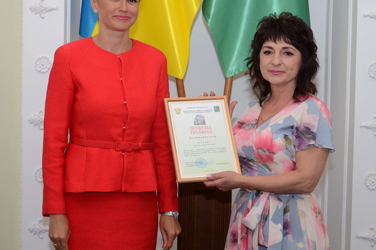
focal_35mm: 95
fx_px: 992
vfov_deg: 14.4
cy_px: 92
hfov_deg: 21.5
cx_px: 182
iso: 800
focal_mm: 48
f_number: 4.8
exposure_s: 1/250
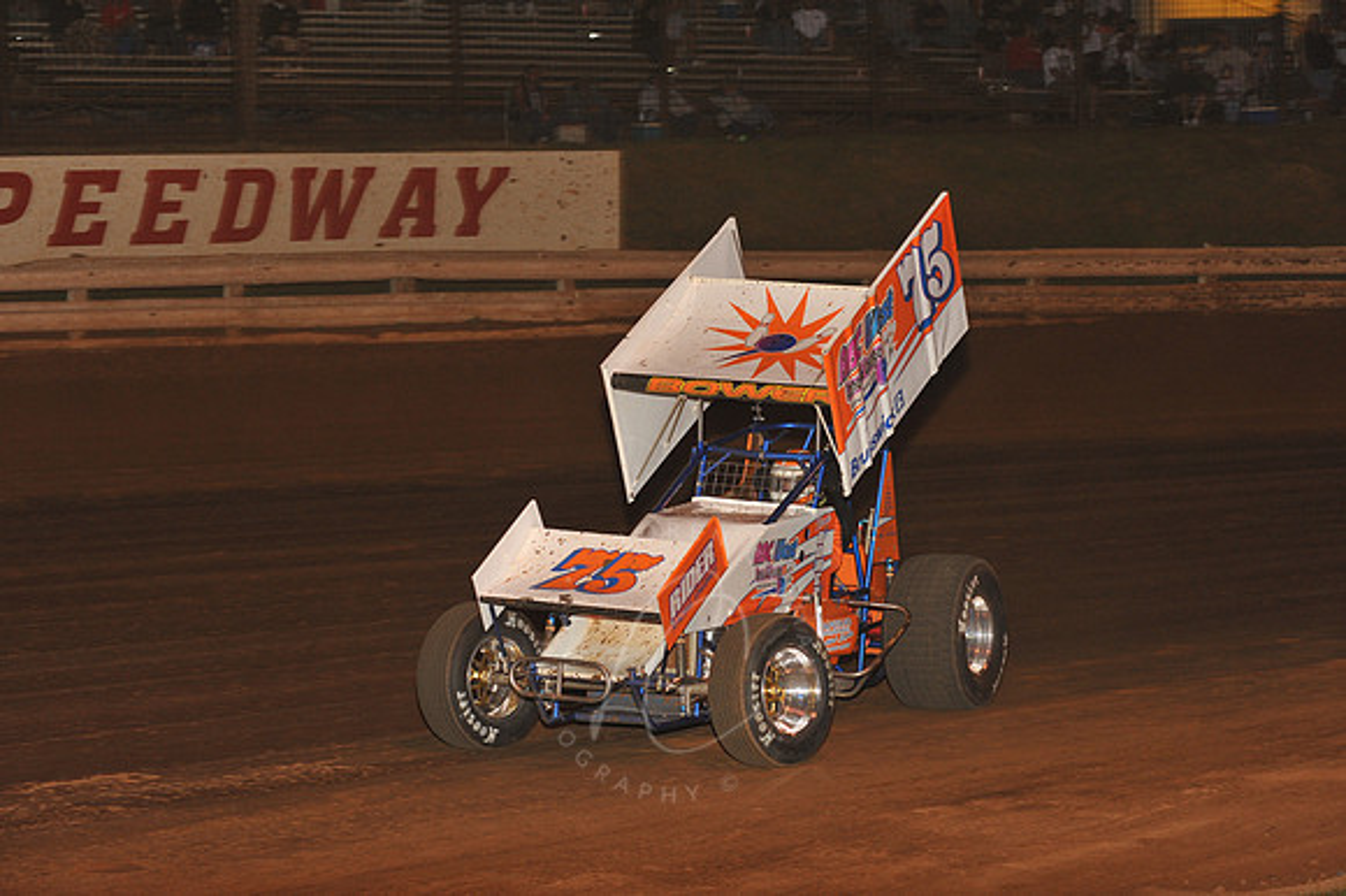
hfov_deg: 20.4
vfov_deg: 13.7
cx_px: 673
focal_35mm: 100
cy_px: 448
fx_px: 3737
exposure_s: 1/320
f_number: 6.3
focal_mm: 100
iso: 1250
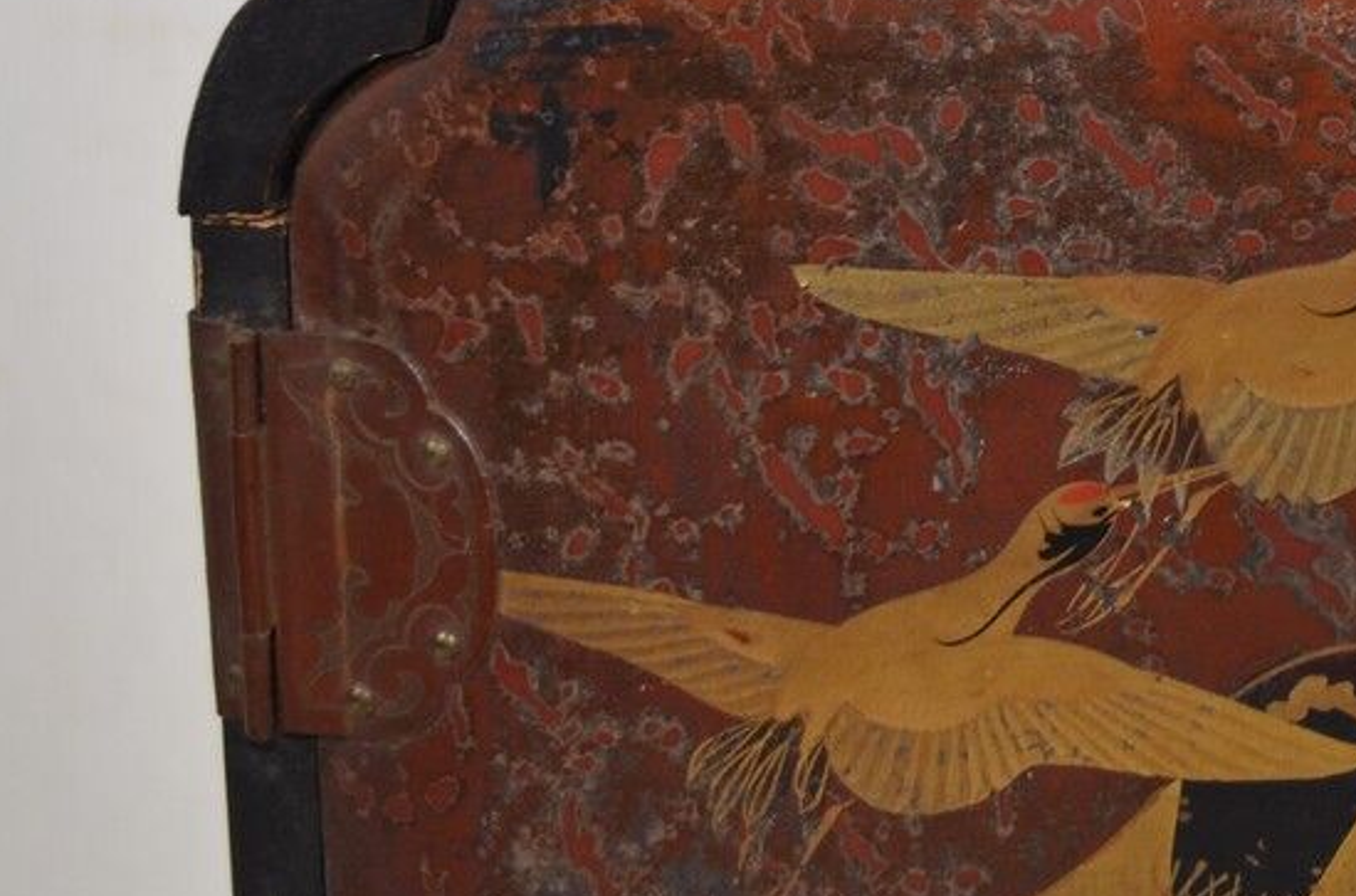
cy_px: -348
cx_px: 1927
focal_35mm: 140
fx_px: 5260
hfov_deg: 13.9
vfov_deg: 9.5
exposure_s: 1/60
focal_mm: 32
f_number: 4.8
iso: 100
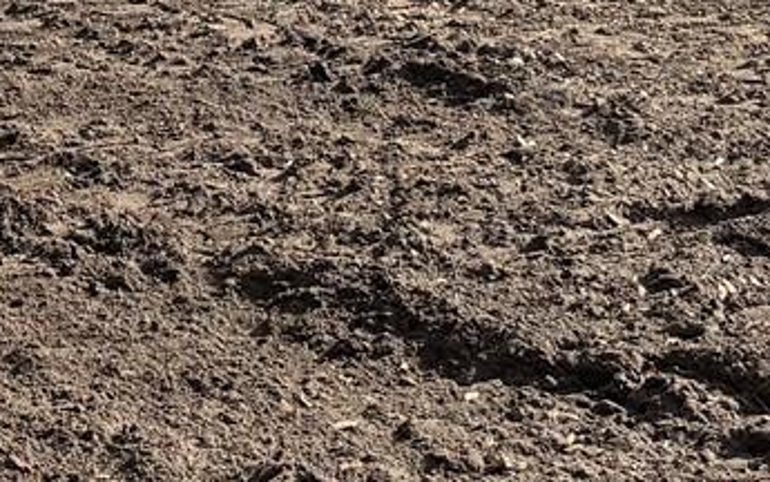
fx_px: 2477
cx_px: -339
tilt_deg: +0.3
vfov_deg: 10.2
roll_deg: +0.9
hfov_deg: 16.3
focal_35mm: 118
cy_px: -498
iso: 80
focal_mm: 6.76
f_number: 1.78
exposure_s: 1/5348
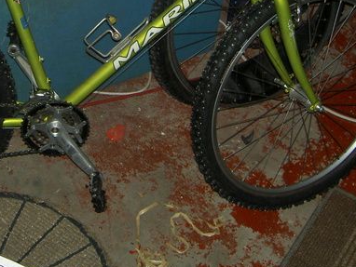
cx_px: 90
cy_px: 33
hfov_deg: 26.0
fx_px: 762
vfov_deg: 19.6
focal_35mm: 74
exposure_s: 1/60
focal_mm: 8
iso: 100
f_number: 2.8
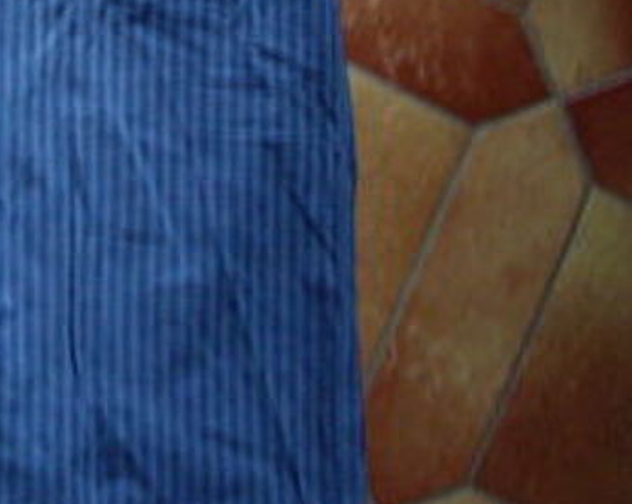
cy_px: -11
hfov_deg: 17.1
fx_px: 2000
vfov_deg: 14.1
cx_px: -148
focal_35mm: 107
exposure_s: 1/10
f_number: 2.7
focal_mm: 6.2
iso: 200
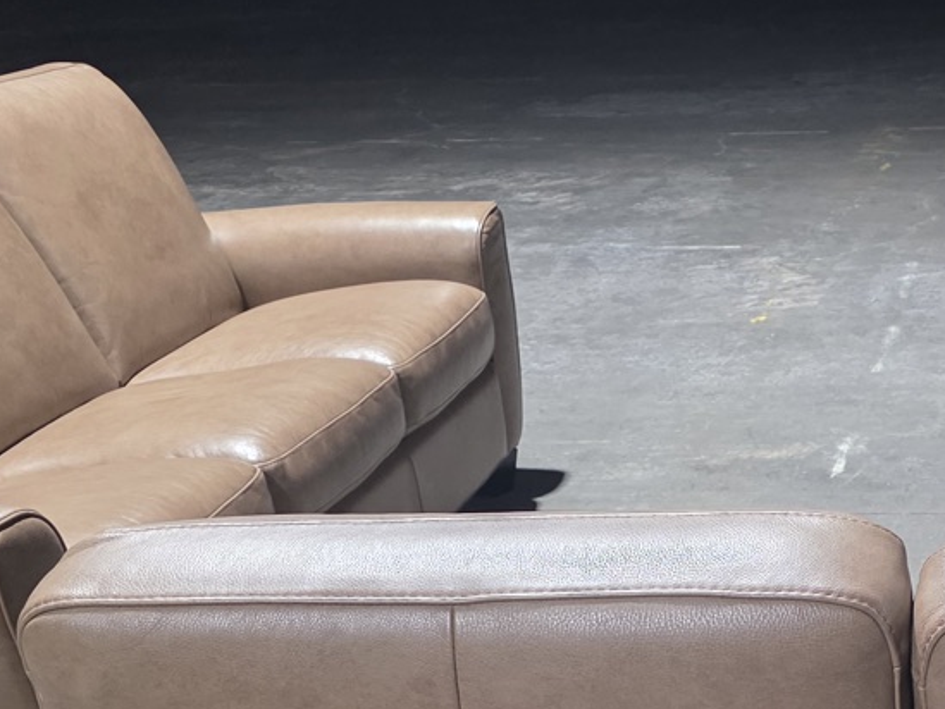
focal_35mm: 67
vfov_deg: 20.6
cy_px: 843
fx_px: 1829
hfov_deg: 27.2
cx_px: 964
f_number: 1.7
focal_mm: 6.3
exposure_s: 1/120
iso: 800
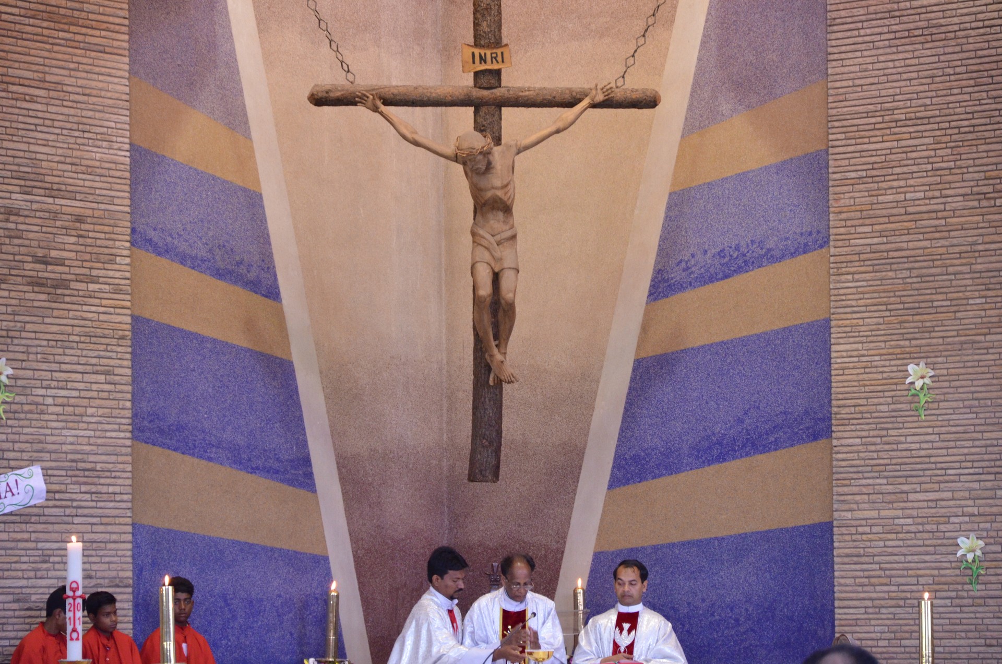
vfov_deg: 9.9
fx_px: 3833
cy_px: 332
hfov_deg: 14.9
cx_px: 501
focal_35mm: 138
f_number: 5.6
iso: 2000
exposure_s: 1/50
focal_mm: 92
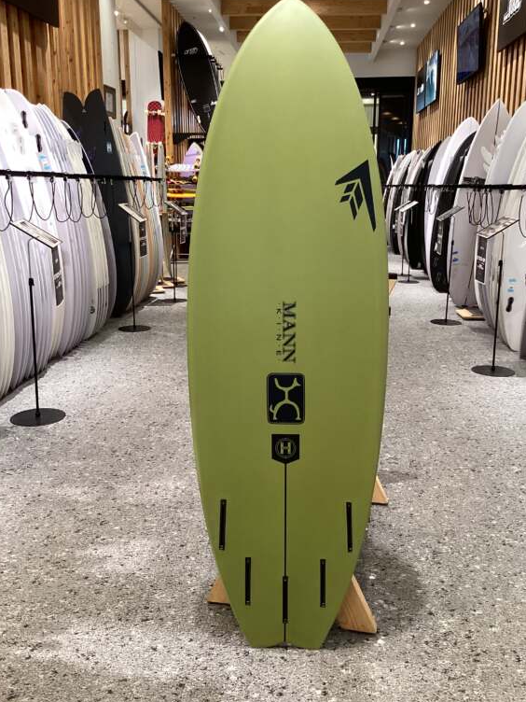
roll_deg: -2.2
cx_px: 271
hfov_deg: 42.9
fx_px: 669
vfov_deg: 55.3
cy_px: 333
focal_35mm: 33
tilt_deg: -12.5
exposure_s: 1/60
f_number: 2.4
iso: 160
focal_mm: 3.3
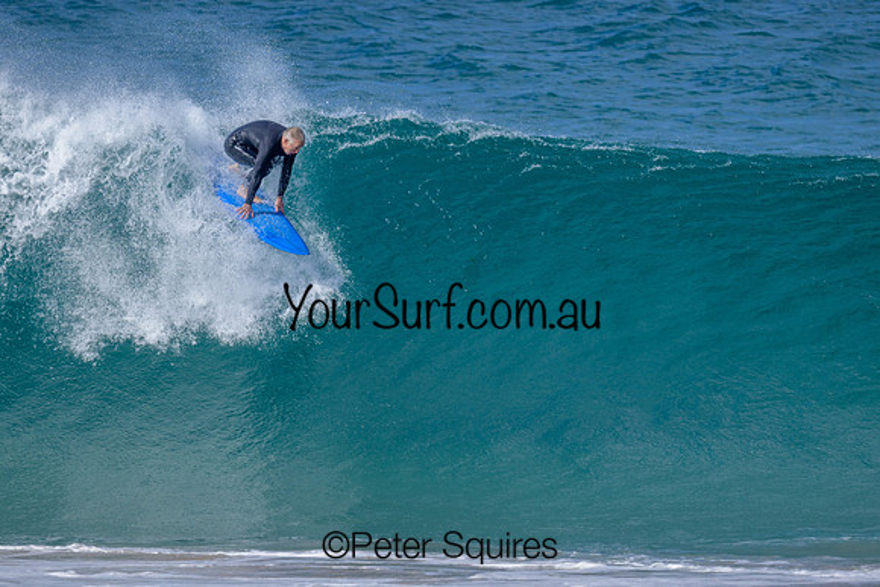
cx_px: 480
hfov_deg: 2.0
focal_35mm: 1016
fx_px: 24829
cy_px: 267
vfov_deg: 1.4
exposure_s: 1/2000
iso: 360
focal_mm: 800
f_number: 6.3
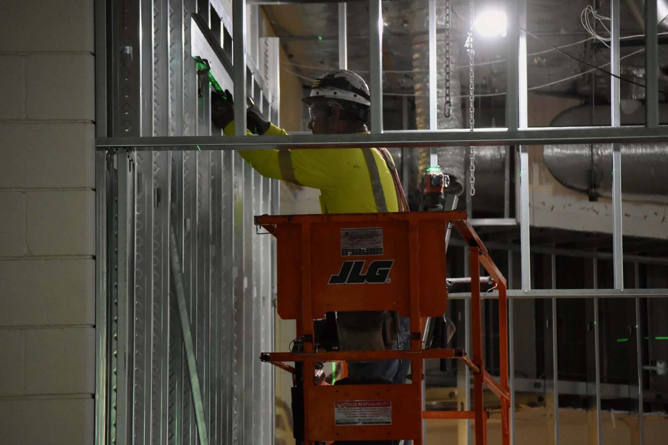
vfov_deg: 9.0
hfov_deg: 13.4
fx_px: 2839
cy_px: 222
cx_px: 334
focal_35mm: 153
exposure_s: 1/60
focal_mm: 102
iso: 2800
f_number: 4.5
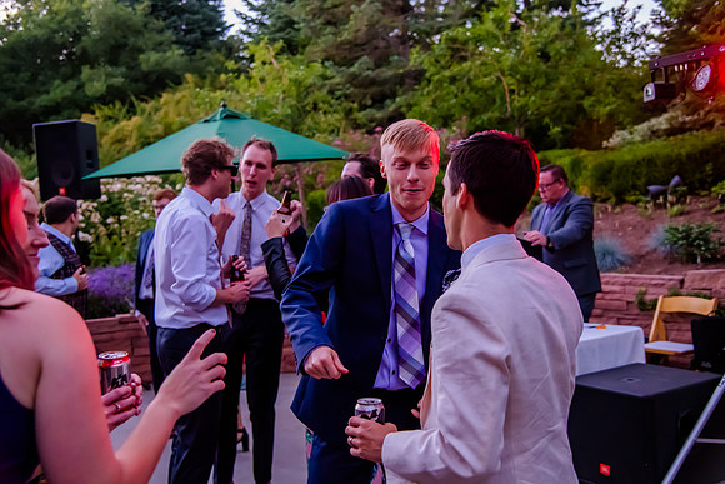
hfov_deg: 49.9
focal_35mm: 39
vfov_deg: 34.5
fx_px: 779
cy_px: 242
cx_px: 363
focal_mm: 38
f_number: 4
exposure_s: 1/320
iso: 5000
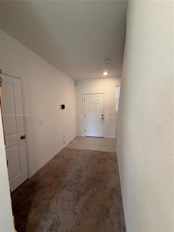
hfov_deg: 85.7
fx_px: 94
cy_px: 116
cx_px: 87
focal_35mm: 14
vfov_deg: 102.1
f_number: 2.2
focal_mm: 2.22
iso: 160
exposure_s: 1/60
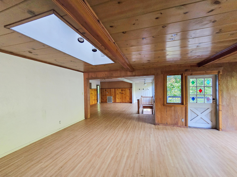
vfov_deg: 89.9
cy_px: 88
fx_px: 89
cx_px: 118
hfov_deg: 106.2
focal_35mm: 13
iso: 400
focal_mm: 2.2
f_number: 2.2
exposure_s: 1/60
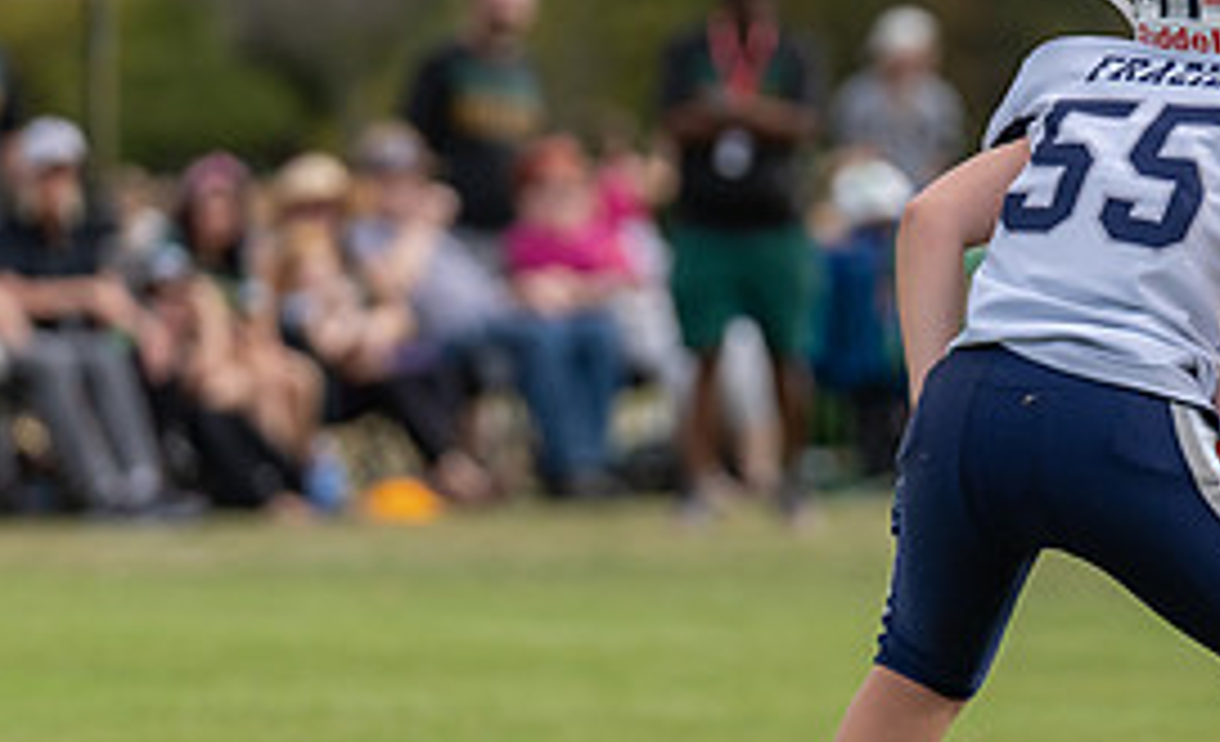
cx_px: 1014
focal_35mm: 536
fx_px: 17693
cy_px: 392
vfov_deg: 2.4
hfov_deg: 3.9
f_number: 3.5
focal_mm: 198
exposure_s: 1/1250
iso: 200
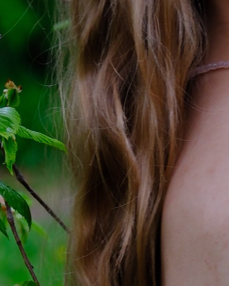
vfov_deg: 5.1
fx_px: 3244
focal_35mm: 383
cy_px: 171
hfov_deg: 4.0
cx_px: 354
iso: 320
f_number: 4.8
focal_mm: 50
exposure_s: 1/30
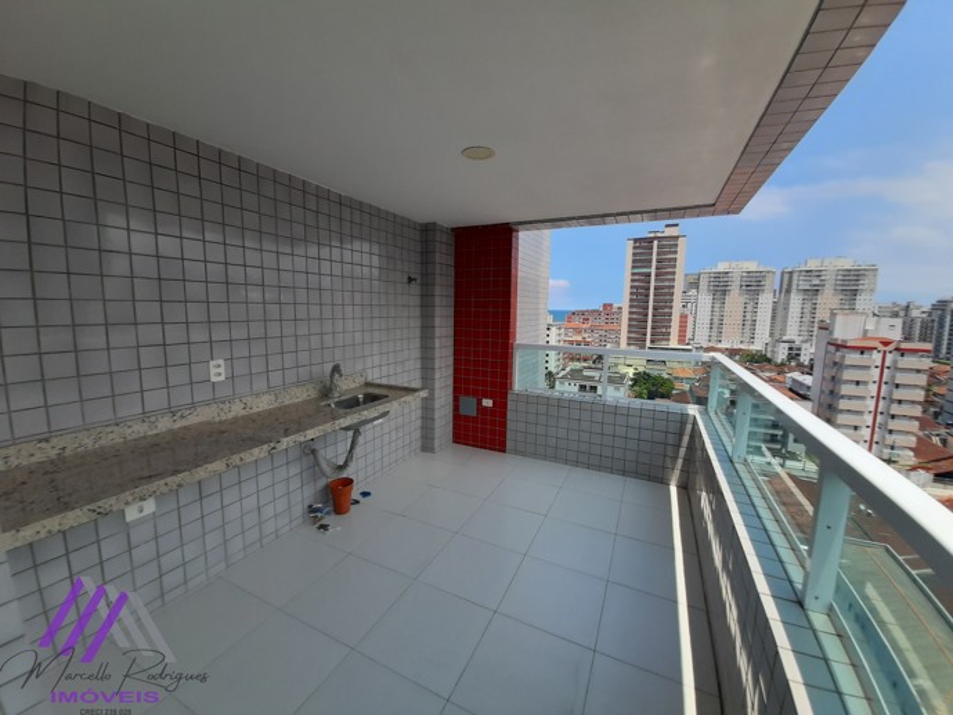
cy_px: 358
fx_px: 358
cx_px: 476
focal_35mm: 13
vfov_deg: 89.9
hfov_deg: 106.2
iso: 40
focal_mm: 1.42
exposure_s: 1/898
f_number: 2.2
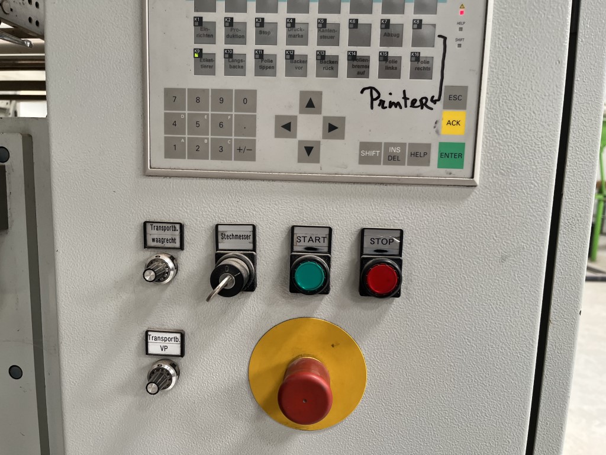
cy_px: 228
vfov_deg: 53.1
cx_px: 303
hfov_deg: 67.3
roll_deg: -2.4
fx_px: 455
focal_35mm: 26
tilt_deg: -8.4
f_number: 1.6
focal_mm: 5.1
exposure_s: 1/112
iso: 125
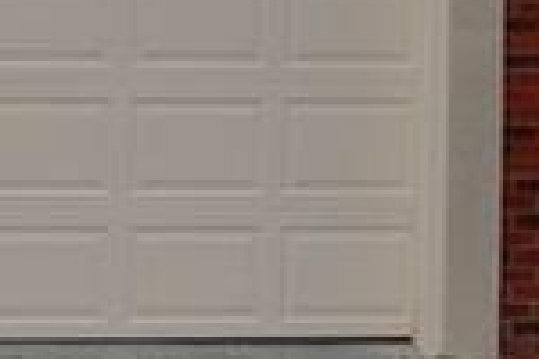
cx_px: 482
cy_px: -521
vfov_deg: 7.0
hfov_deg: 11.1
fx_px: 2755
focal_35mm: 184
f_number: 6.3
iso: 100
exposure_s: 1/160
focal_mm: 18
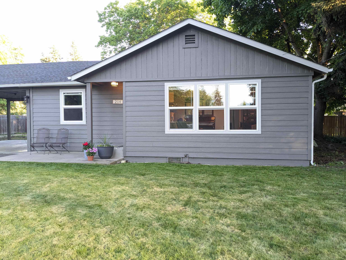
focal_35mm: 27
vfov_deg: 51.4
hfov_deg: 65.3
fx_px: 270
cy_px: 130
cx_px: 173
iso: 127
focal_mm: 4.38
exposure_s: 1/120
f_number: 1.73
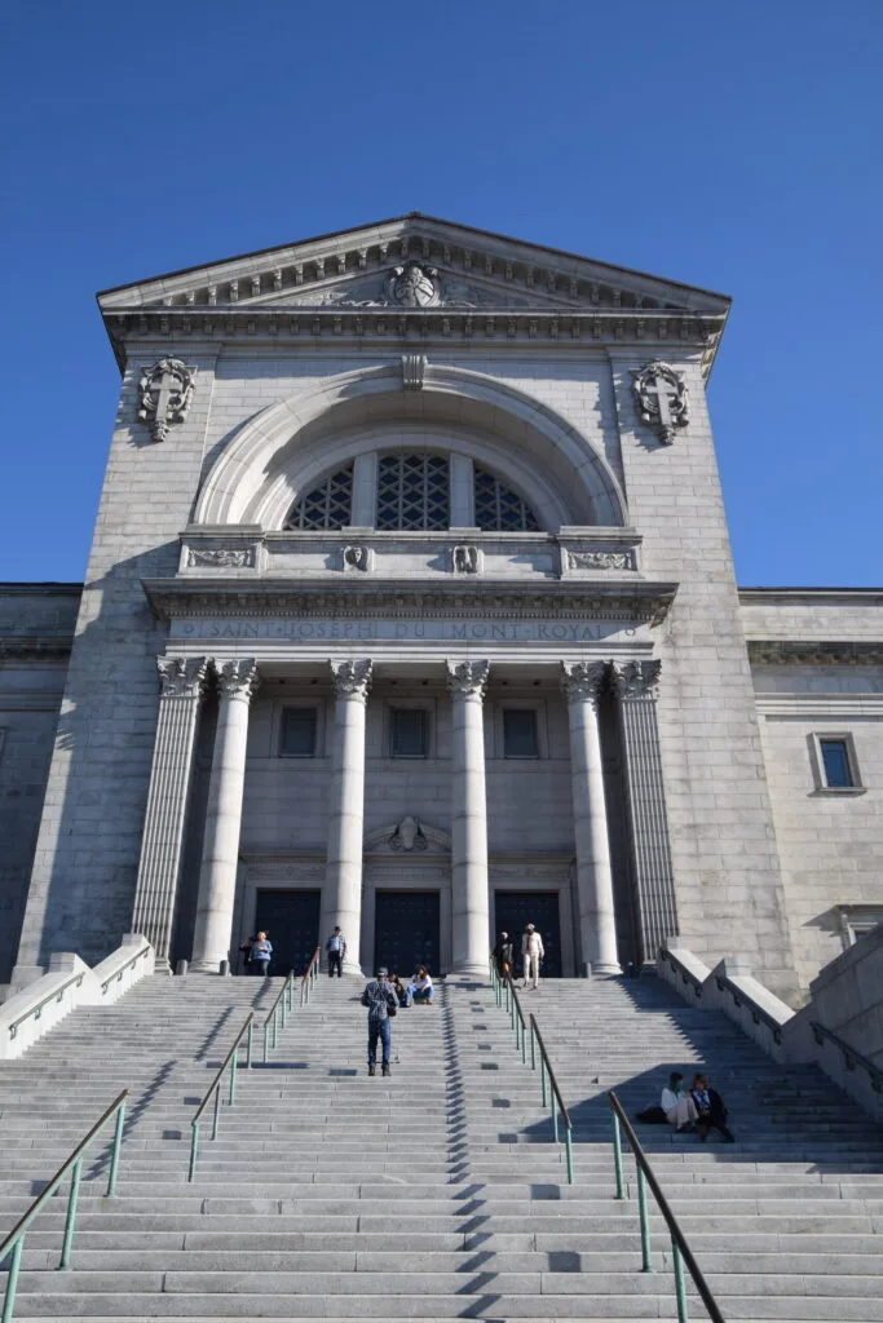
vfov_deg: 61.9
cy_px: 662
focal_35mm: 30
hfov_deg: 43.6
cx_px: 442
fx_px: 1103
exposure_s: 1/320
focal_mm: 20
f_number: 9
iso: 200
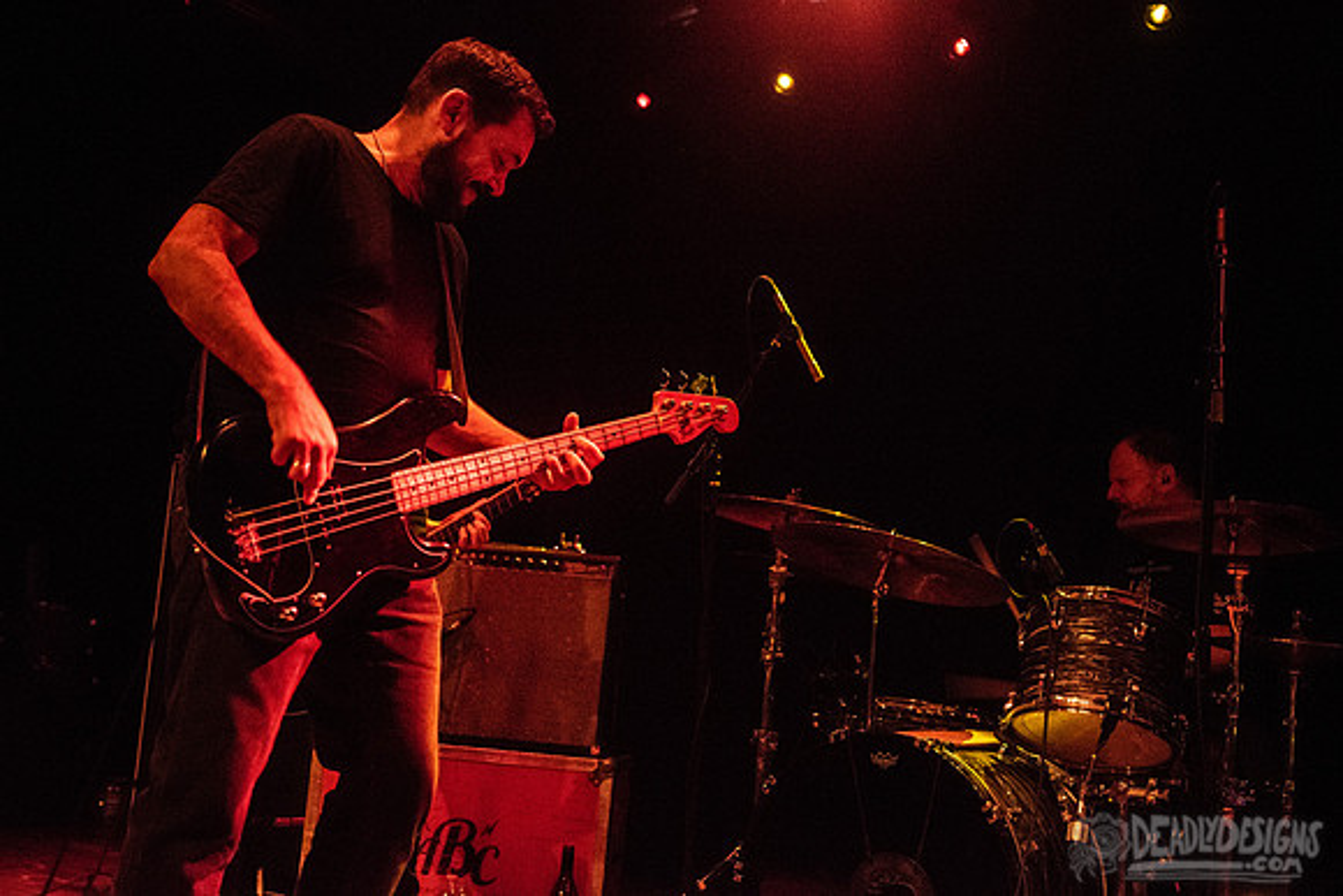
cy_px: 448
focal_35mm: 48
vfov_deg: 28.1
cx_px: 672
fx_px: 1791
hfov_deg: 41.1
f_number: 2.8
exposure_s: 1/100
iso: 6400
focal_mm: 48
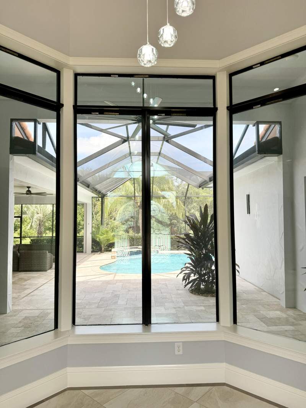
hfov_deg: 56.8
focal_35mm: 24
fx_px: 283
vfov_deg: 71.6
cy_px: 204
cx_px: 153
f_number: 1.78
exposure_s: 1/527
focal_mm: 6.76
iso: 80
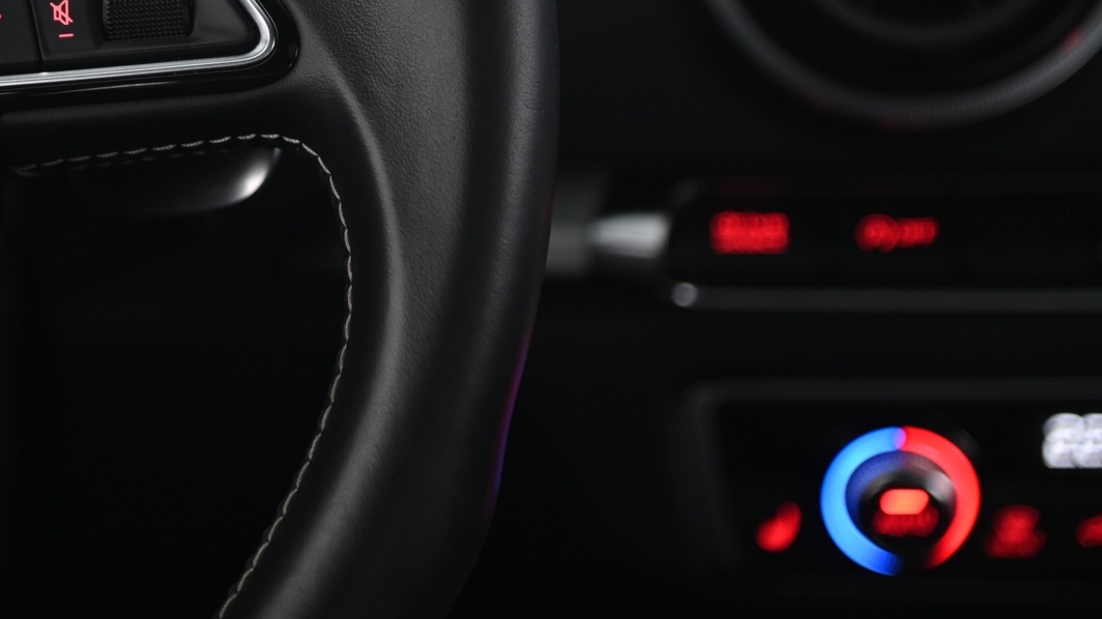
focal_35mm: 147
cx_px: 271
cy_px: 78
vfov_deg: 8.2
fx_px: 4295
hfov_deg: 14.6
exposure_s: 1/15
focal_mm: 92
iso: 2000
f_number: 4
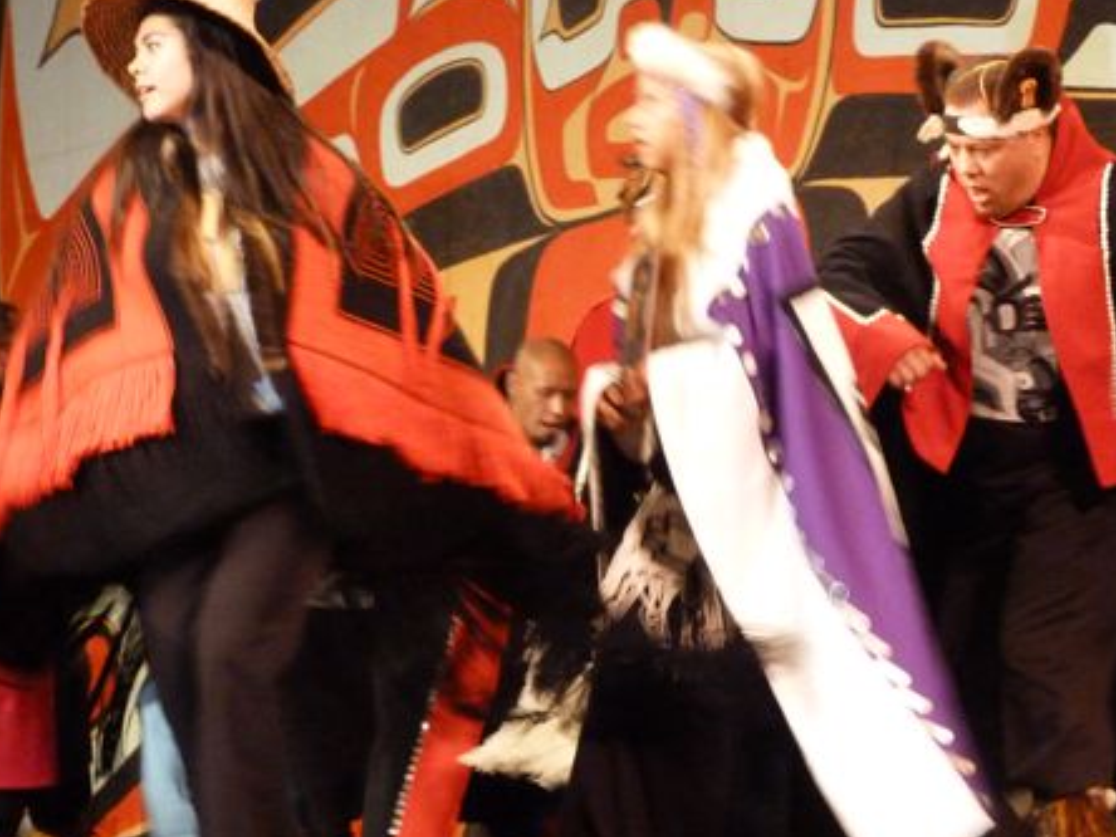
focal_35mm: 154
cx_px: 473
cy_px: 372
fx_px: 4965
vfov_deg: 9.6
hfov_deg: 12.8
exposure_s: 1/15
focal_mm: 20.4
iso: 800
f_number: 3.5
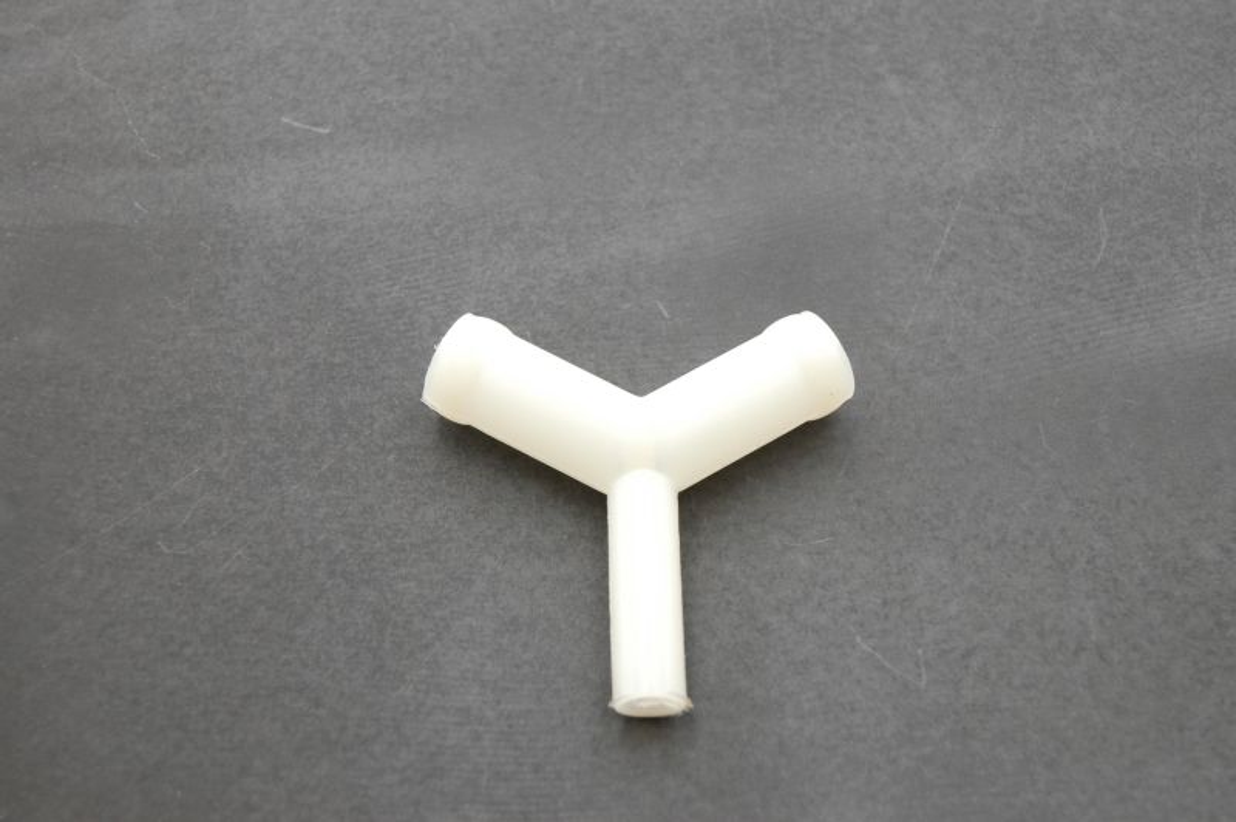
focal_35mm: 60
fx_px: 2058
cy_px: 411
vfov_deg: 22.6
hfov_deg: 33.4
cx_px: 618
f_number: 7.1
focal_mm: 40
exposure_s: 1/6
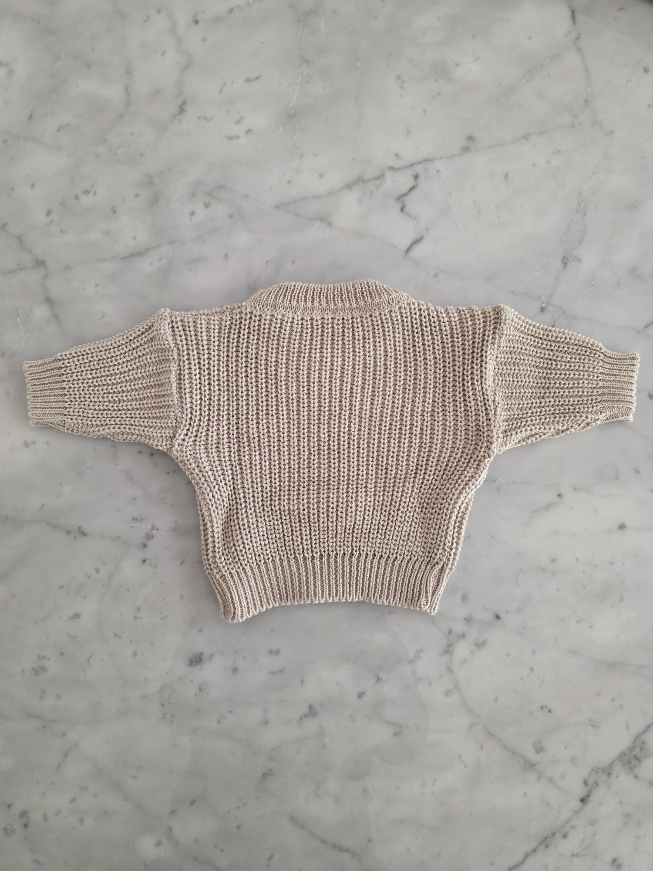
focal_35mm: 23
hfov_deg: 58.9
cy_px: 436
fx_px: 578
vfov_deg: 73.9
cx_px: 326
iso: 400
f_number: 1.7
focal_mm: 6.3
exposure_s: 1/101
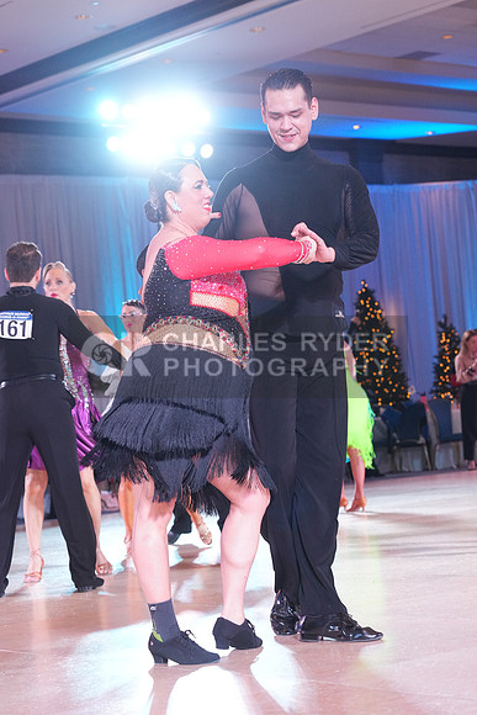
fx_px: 1609
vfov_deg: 25.1
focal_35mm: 81
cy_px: 358
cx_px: 238
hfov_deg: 16.9
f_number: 5
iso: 2500
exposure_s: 1/250
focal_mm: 81
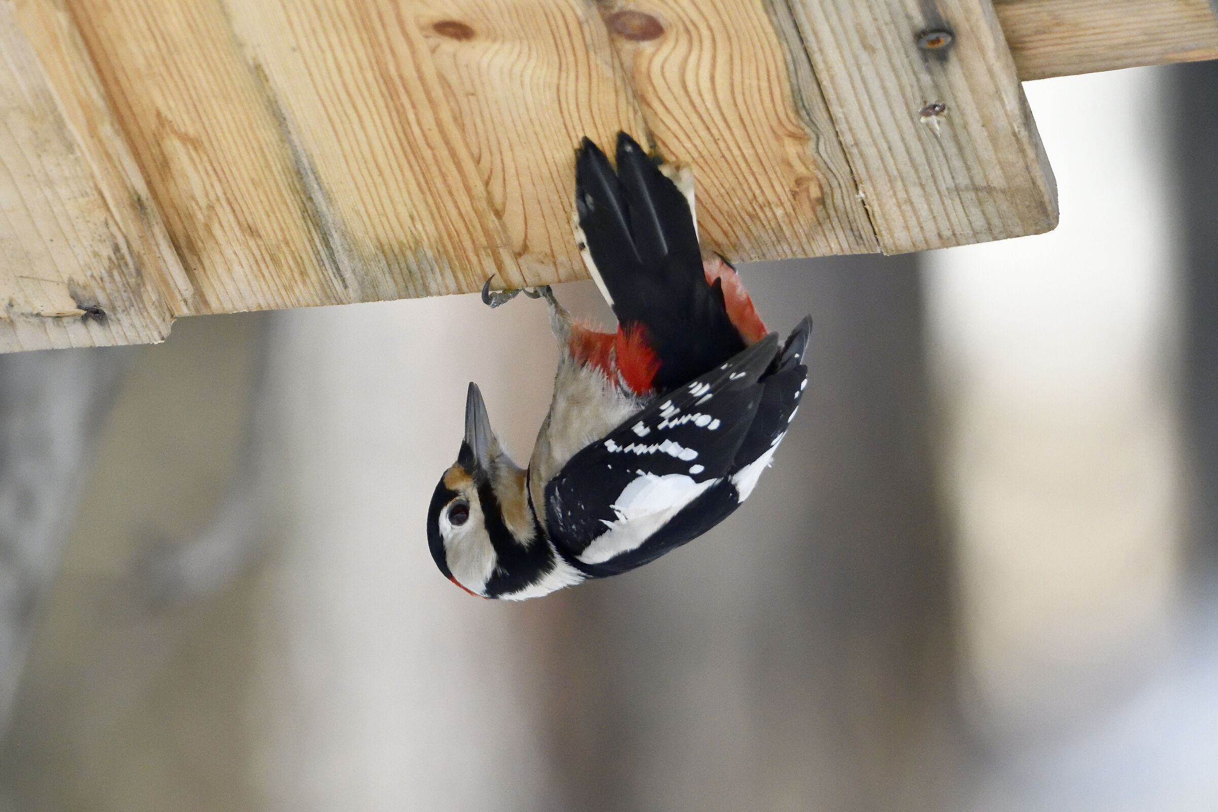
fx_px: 30448
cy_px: 406
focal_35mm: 900
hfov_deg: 2.3
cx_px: 609
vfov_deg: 1.5
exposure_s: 1/8000
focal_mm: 600
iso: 8000
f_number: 10
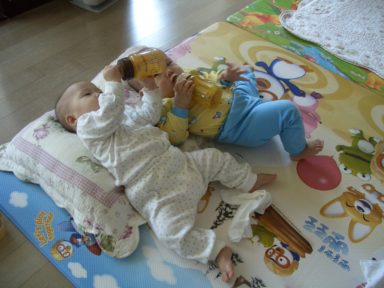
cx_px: 192
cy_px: 144
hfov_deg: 55.4
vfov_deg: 42.9
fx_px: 366
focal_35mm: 33
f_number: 2.8
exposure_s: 1/100
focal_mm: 7.1
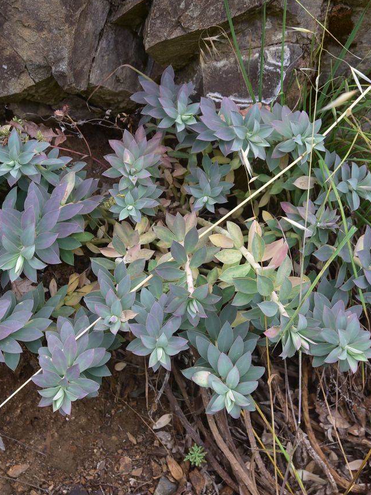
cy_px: 246
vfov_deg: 26.7
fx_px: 1043
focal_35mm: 73
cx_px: 188
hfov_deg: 20.2
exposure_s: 1/125
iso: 320
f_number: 9
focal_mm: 50
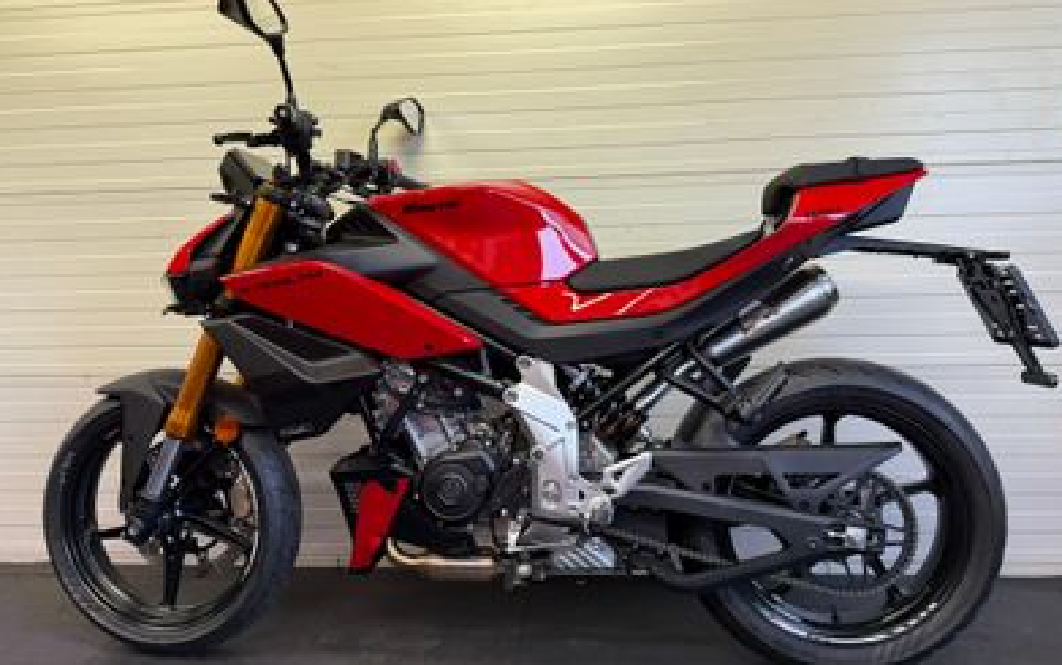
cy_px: 315
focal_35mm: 26
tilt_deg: -2.5
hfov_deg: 70.4
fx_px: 753
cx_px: 532
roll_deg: +0.6
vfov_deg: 47.7
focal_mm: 6.76
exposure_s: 1/100
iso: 160
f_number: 1.78
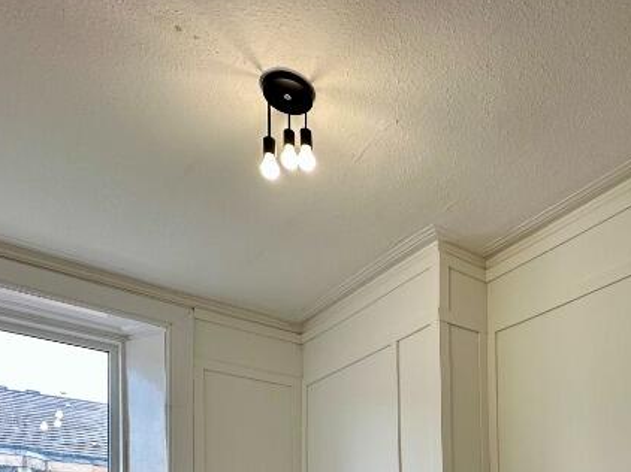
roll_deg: +1.6
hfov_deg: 50.2
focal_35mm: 34
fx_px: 619
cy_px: 559
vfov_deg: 34.1
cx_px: 519
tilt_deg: +2.1
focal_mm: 2.22
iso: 40
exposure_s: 1/100
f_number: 2.2
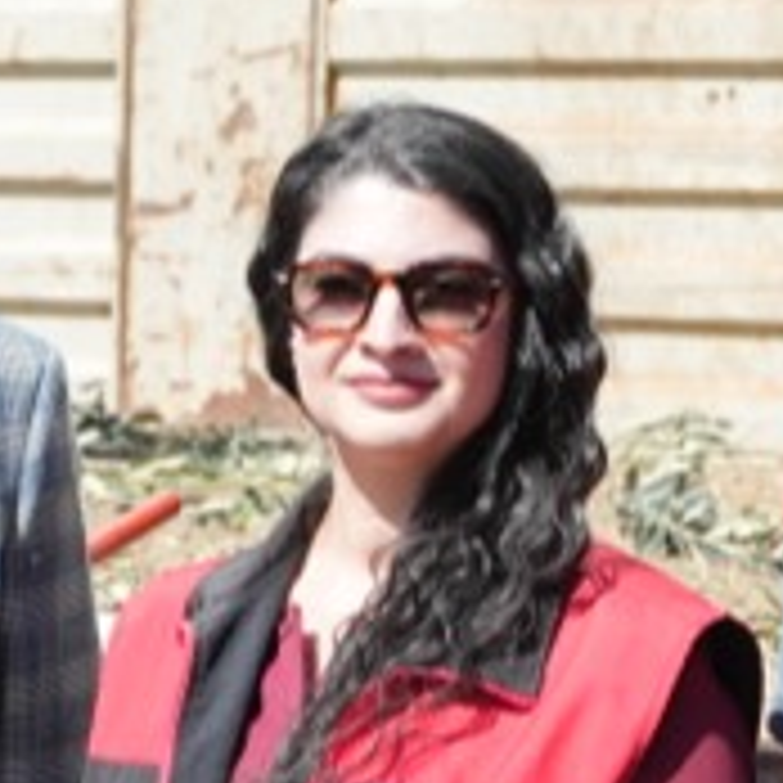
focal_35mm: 187
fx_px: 4786
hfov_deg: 8.4
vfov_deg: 9.4
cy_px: 428
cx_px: -1188
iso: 320
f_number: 2.8
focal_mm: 24
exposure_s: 1/100
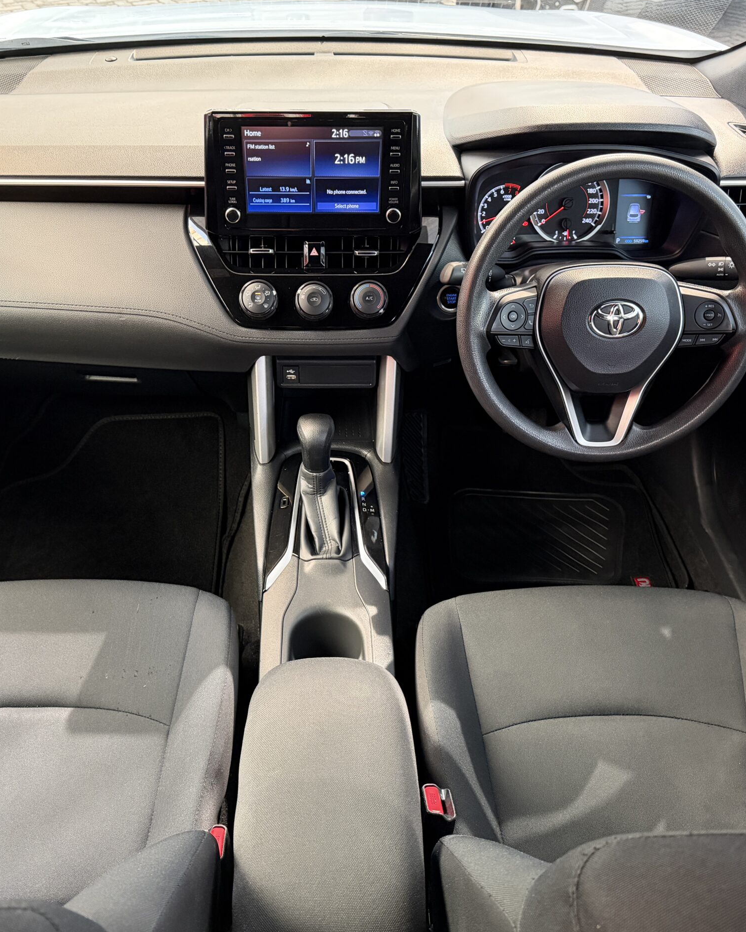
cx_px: 340
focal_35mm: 32
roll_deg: +0.9
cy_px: 471
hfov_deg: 45.7
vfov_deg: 55.7
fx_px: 883
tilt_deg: -40.1
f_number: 1.78
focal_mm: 6.76
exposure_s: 1/60
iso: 640
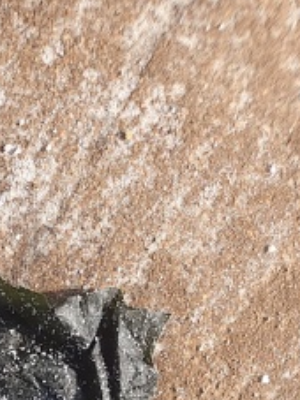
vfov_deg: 13.8
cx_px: -351
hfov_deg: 11.8
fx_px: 1249
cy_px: 922
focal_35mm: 108
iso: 50
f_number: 1.88
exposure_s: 1/1002
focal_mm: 5.56
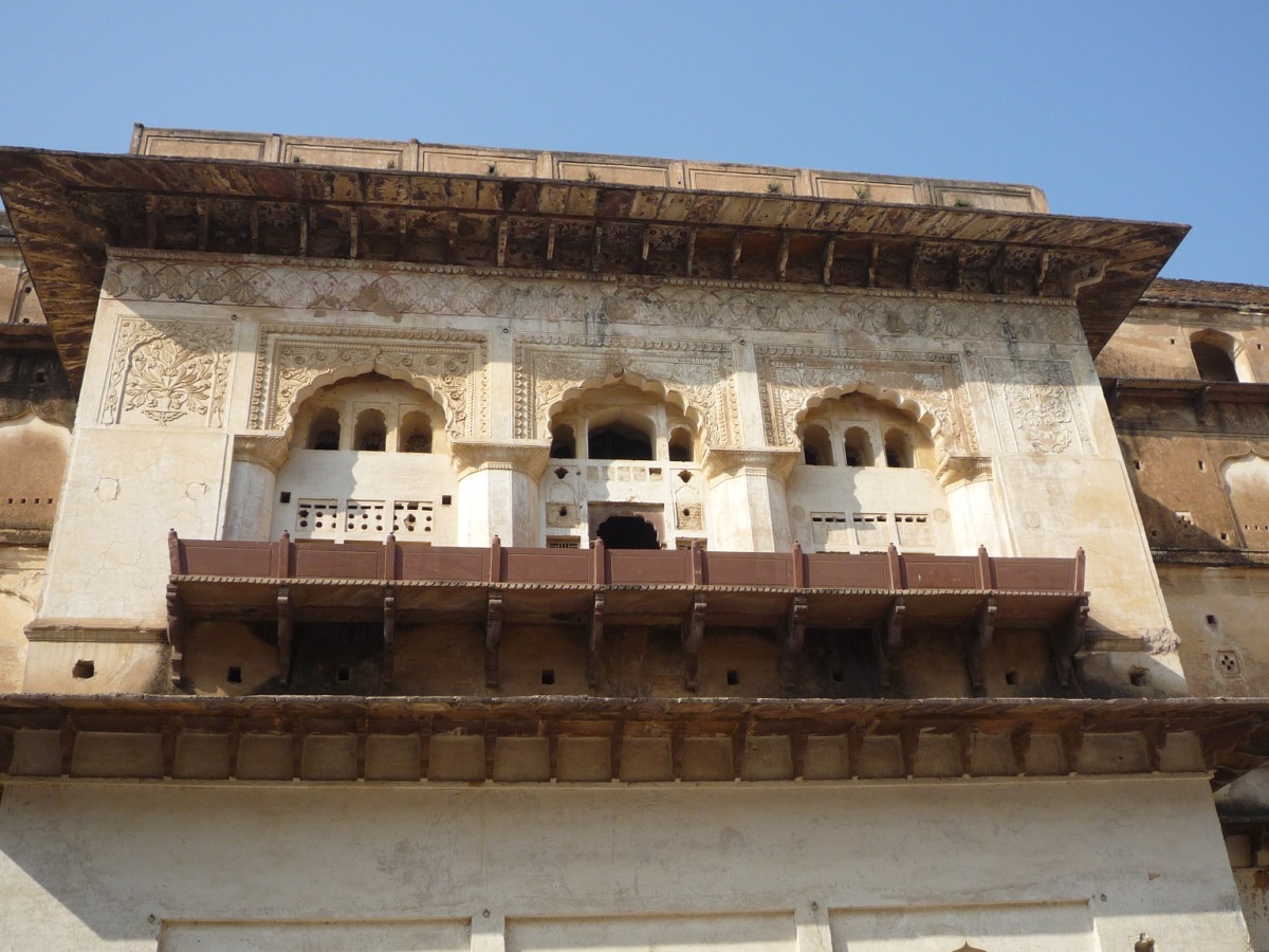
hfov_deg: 47.9
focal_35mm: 39
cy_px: 476
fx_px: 1430
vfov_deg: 36.8
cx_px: 634
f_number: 4
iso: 100
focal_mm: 5.8
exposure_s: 1/640
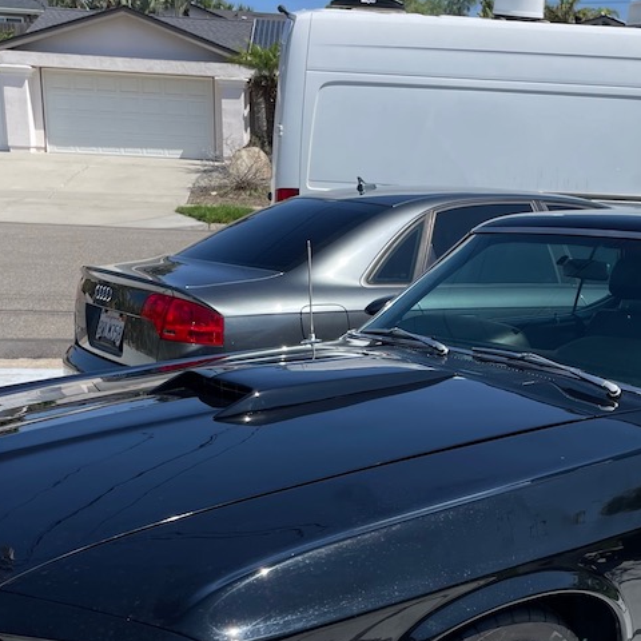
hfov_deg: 34.3
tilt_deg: -18.4
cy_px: 487
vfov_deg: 33.9
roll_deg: -1.8
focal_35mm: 49
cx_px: 431
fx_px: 1027
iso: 32
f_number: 1.6
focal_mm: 4.2
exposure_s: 1/4651
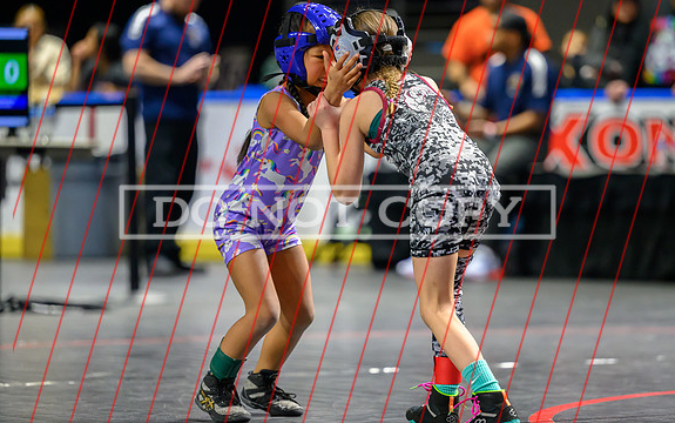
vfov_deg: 7.1
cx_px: 342
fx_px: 3387
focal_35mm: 184
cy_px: 229
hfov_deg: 11.4
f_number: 2.8
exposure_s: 1/800
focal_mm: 150
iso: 5000
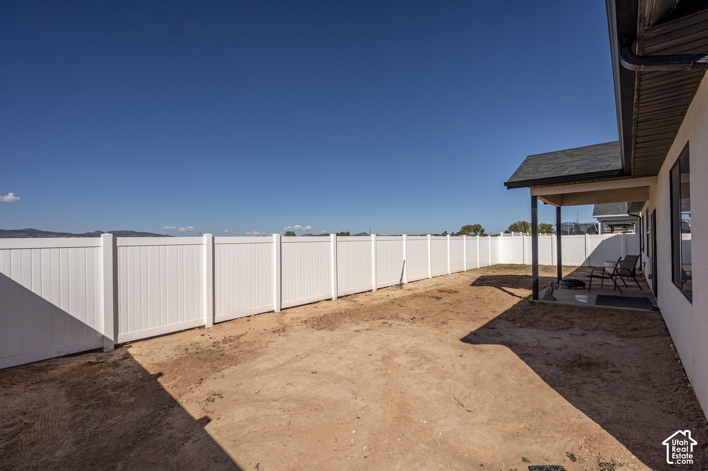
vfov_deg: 75.5
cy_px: 236
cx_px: 354
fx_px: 305
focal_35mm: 16
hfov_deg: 98.6
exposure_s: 1/2000
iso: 320
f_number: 10
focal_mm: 15.5
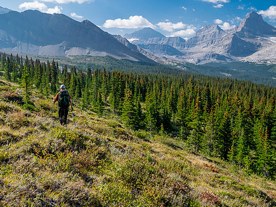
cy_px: 77
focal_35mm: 32
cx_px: 114
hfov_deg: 56.5
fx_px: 255
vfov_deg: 43.8
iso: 200
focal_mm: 12
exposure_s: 1/160
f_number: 8
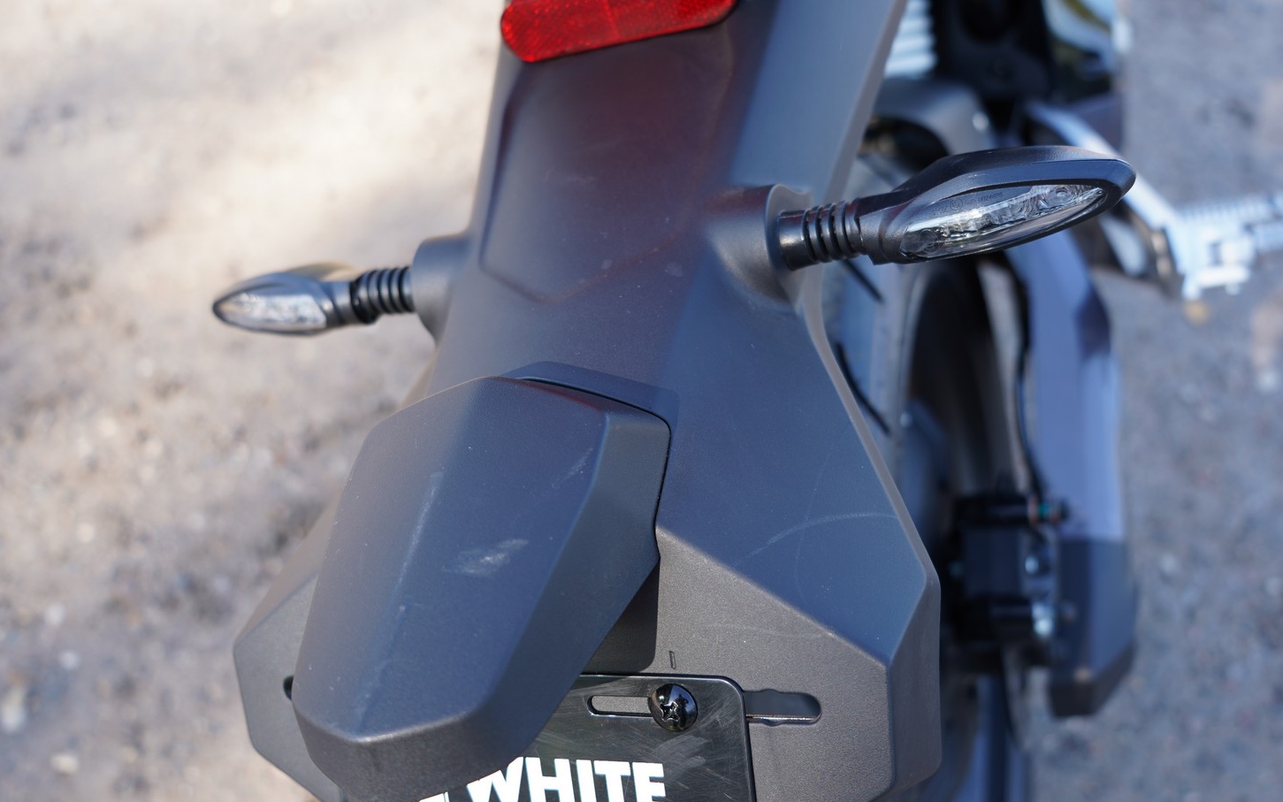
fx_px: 1154
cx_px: 692
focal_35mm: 33
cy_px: 414
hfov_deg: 58.1
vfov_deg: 38.3
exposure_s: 1/100
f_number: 4
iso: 100
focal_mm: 29
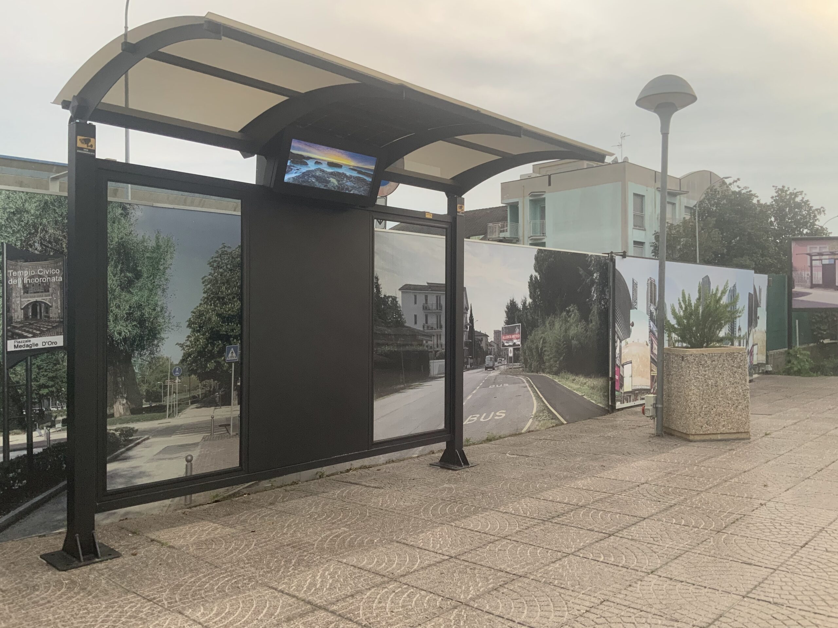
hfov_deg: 61.7
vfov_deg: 48.2
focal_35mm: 29
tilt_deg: -0.2
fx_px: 702
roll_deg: +0.1
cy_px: 314
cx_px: 419
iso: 64
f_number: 1.8
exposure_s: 1/122
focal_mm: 3
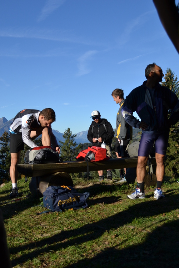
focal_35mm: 45
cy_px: 134
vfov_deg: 43.6
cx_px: 90
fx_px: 335
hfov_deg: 29.9
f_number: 5.6
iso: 400
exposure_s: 1/1600
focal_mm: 30
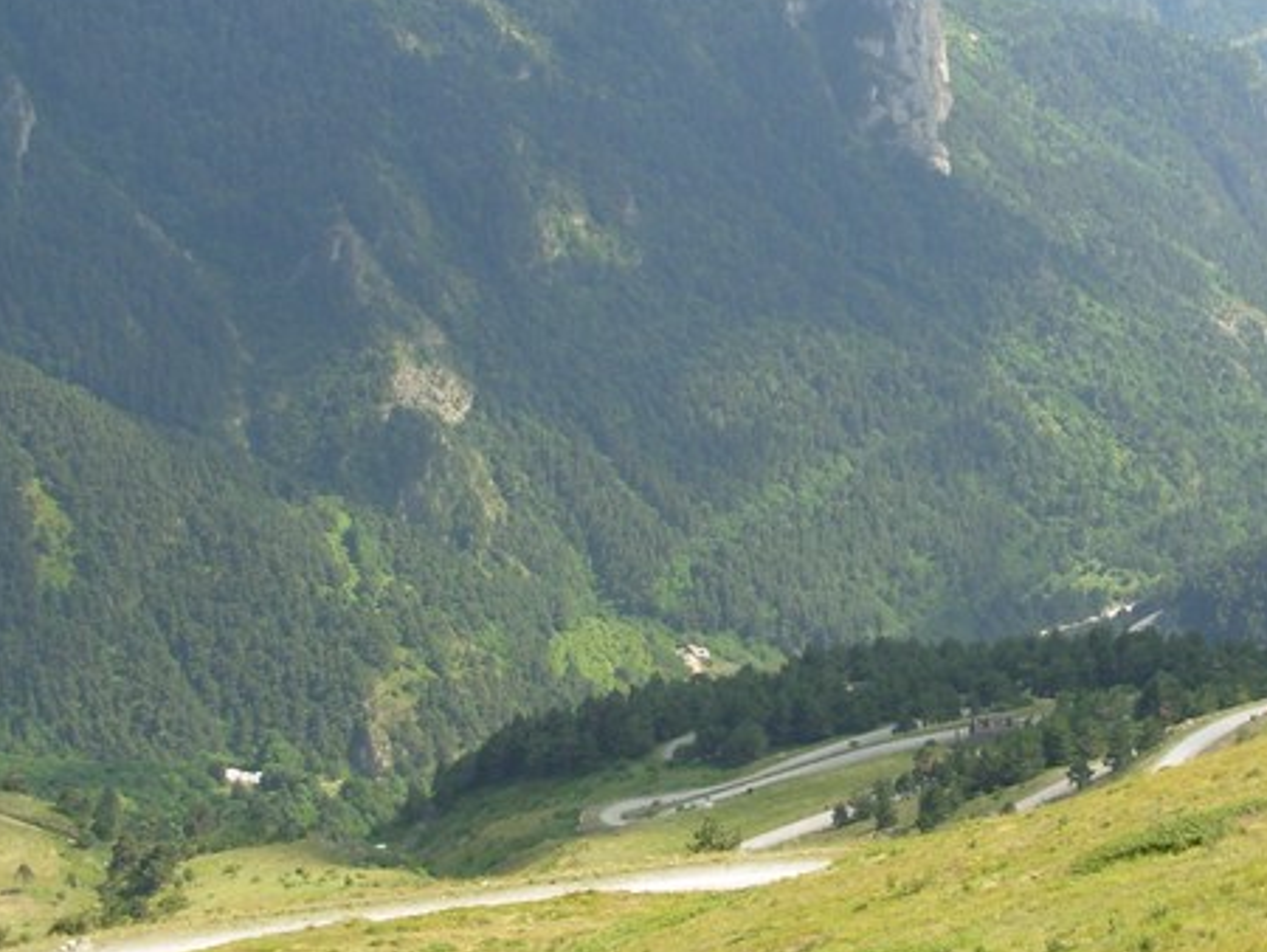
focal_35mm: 80
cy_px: 335
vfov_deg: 18.4
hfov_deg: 24.3
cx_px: 845
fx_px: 2930
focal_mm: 7.5
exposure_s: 1/512
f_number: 3.1
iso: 50
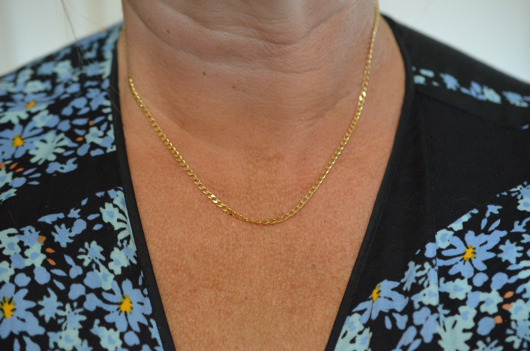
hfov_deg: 33.5
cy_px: 176
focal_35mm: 60
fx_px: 882
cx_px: 265
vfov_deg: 22.5
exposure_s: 1/400
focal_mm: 40
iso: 2500
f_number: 4
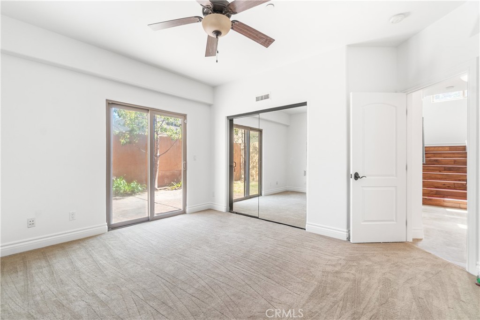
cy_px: 160
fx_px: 200
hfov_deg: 100.4
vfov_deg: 77.3
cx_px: 240
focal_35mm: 15
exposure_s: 1/10
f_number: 8
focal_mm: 10
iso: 320
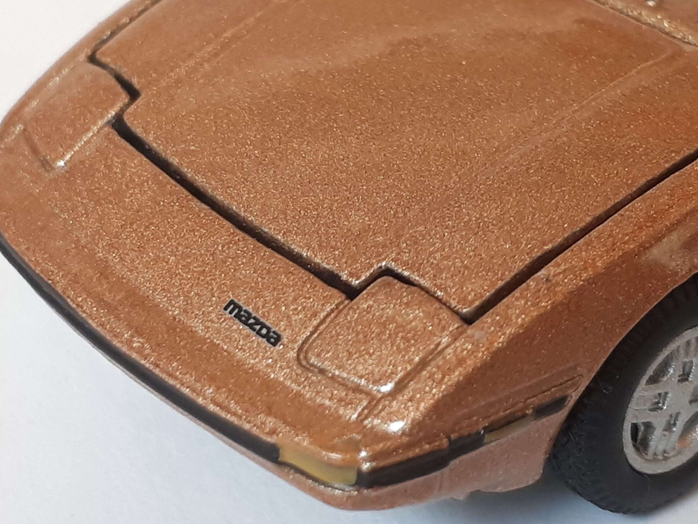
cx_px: 363
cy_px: 263
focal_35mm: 32
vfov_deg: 44.2
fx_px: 645
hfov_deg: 56.8
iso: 100
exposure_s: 1/33
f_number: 1.9
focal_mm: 3.6
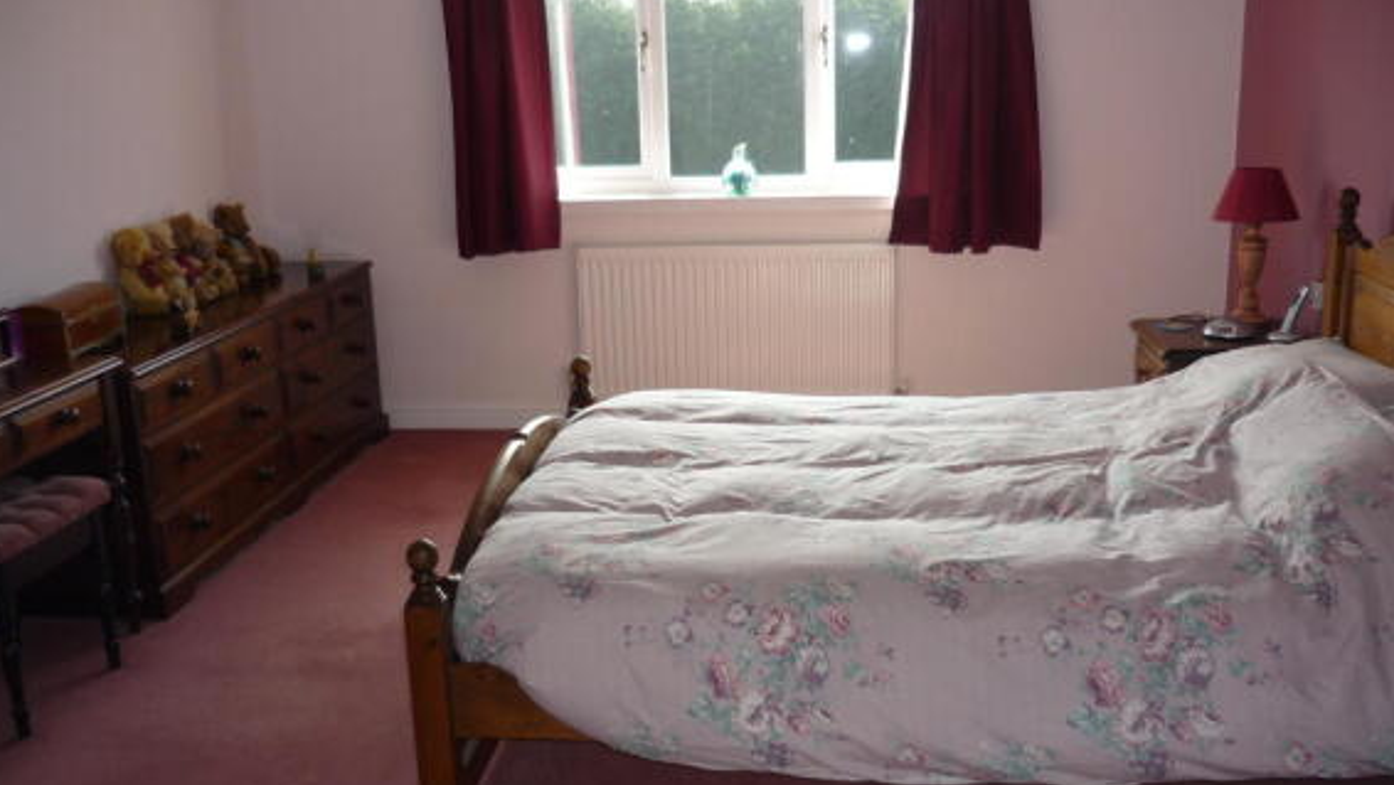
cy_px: 432
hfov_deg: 54.0
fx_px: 1368
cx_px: 701
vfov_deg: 32.0
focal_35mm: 37
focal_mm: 5.5
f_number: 2.8
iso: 100
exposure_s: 1/160
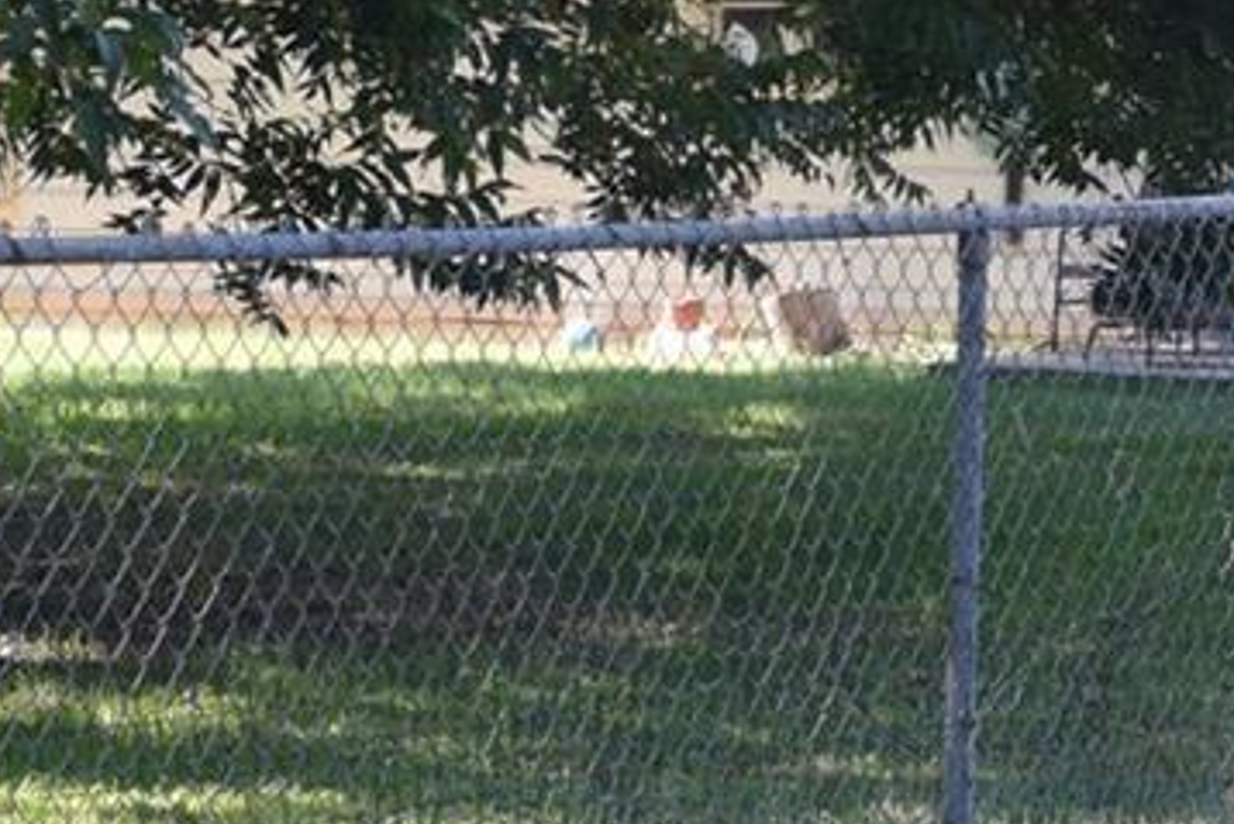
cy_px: -136
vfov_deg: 6.1
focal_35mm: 223
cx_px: 834
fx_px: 7647
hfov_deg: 9.2
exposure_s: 1/250
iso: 400
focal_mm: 26
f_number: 8
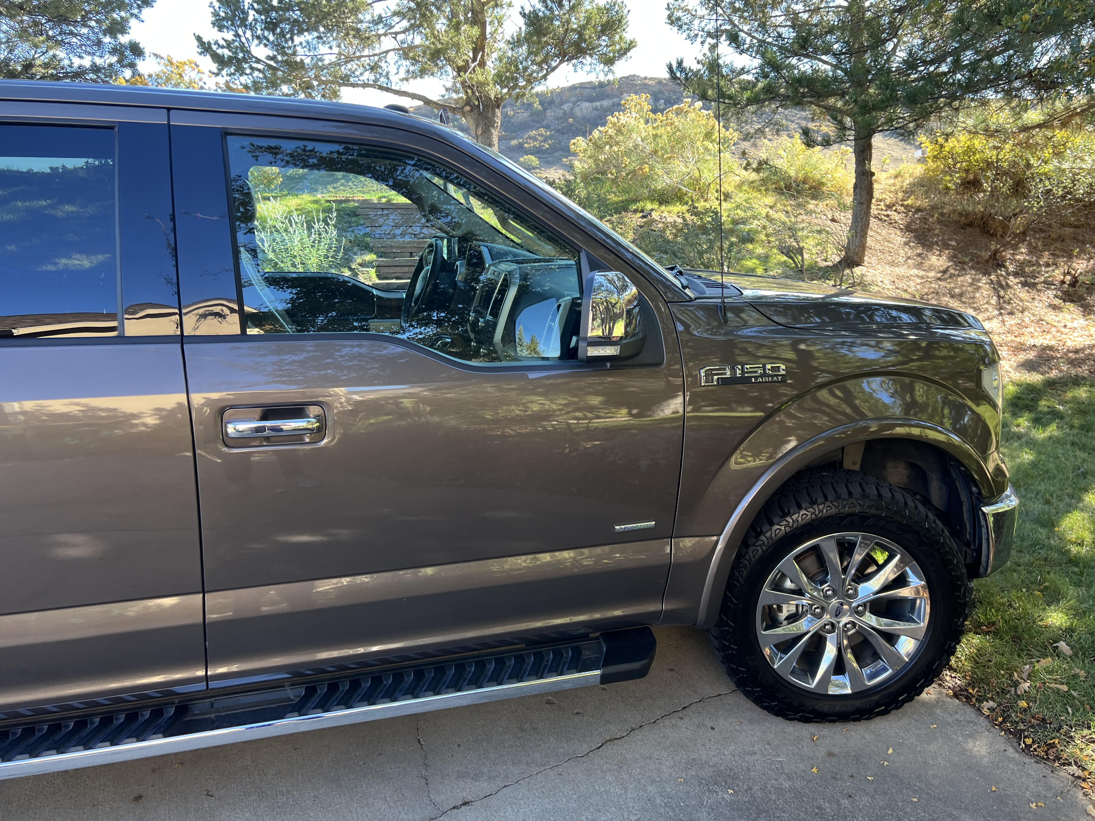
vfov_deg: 49.7
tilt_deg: -9.1
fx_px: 886
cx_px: 569
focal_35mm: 28
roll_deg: +2.0
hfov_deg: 63.4
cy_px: 399
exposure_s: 1/138
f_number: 1.5
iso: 32
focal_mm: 5.7
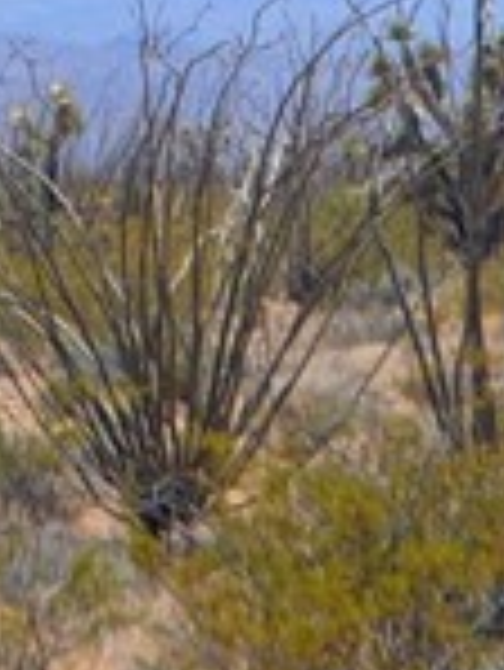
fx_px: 10584
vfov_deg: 3.6
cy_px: -283
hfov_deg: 2.7
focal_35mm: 546
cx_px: -112
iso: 100
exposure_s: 1/200
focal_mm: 52
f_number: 8
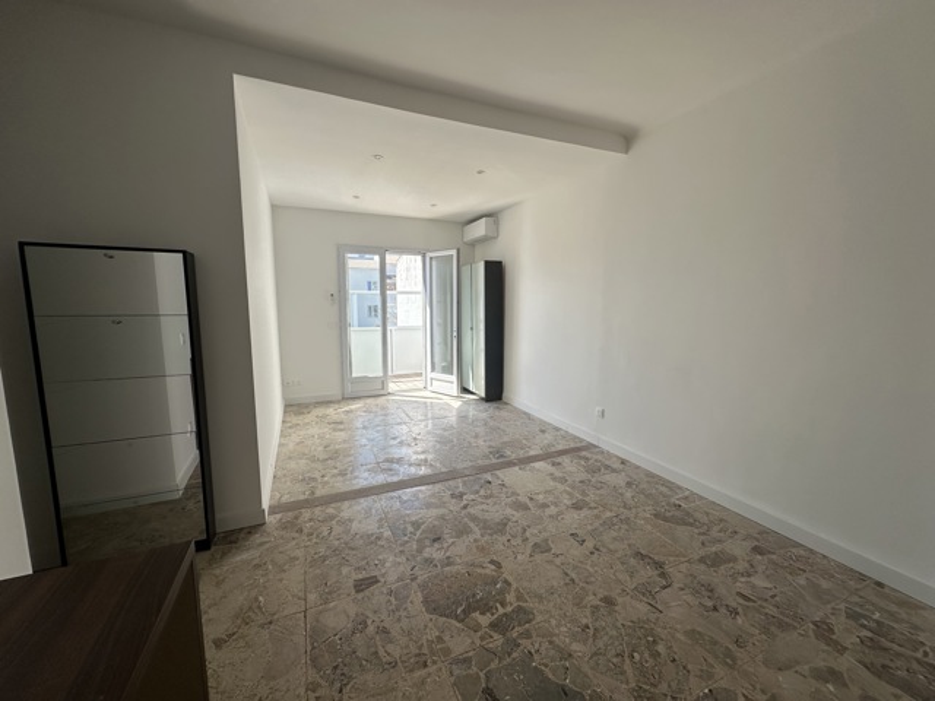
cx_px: 468
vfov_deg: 85.7
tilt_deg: -7.7
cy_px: 350
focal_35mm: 14
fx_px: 378
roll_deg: -0.6
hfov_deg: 102.1
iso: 40
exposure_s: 1/409
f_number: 2.2
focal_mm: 2.22
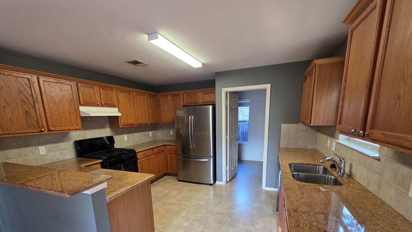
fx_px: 164
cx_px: 200
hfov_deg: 103.0
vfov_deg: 68.7
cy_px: 154
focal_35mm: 15
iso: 200
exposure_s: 1/60
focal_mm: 2.2
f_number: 1.9
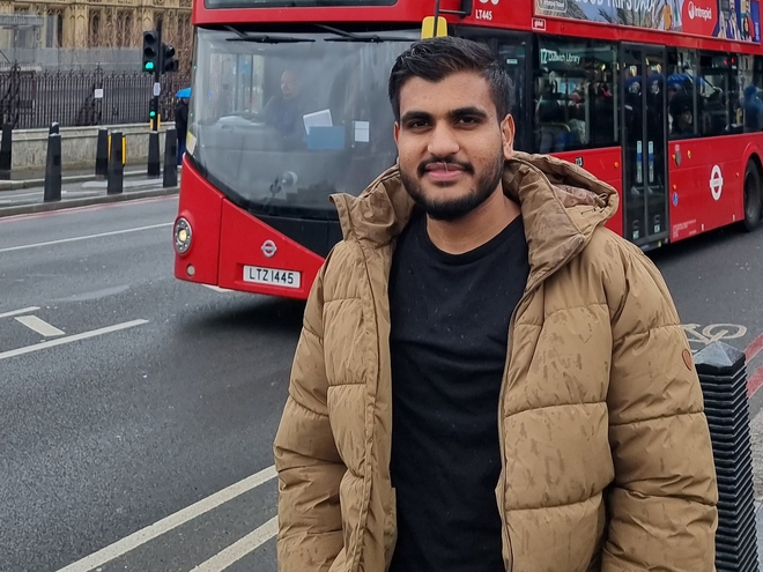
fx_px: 529
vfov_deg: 56.8
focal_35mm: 24
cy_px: 286
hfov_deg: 71.6
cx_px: 382
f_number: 1.8
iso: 50
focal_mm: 6.7
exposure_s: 1/357
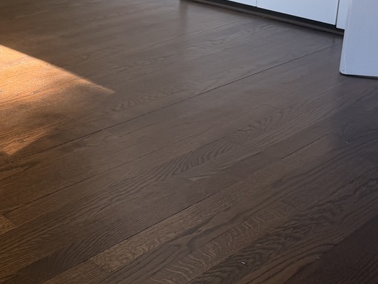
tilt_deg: -12.9
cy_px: -26
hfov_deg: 27.2
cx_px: -42
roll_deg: -0.5
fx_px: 710
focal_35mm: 65
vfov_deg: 21.5
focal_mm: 6.76
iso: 64
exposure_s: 1/160
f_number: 1.78
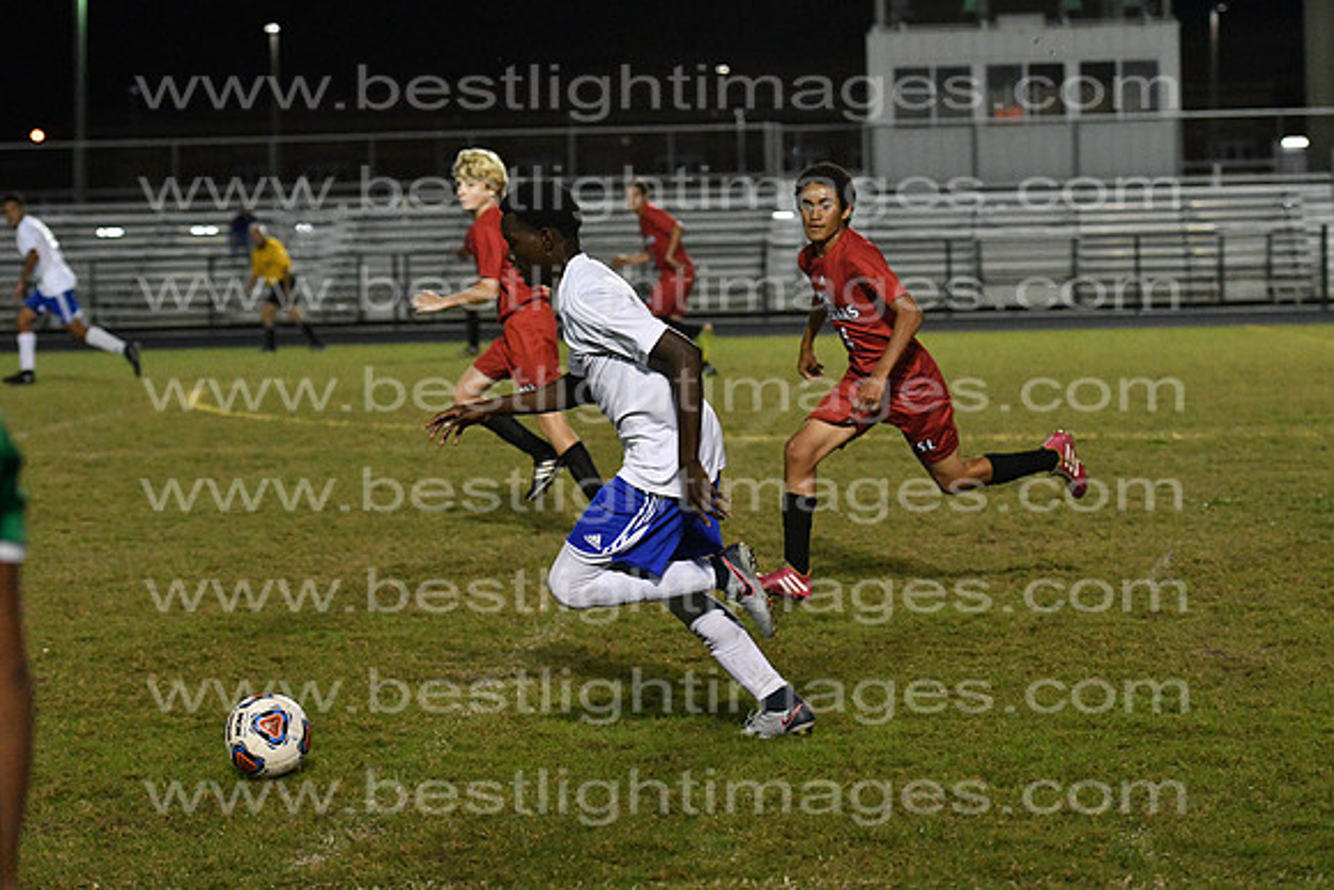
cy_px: 445
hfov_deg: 16.6
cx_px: 667
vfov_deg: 11.2
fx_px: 4559
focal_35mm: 123
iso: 6400
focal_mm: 82
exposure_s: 1/1000
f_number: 4
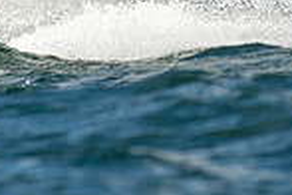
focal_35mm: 2369
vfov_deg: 0.6
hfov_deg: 0.9
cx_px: 103
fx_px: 19214
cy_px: -115
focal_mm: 600
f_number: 5.6
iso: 400
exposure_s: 1/3200
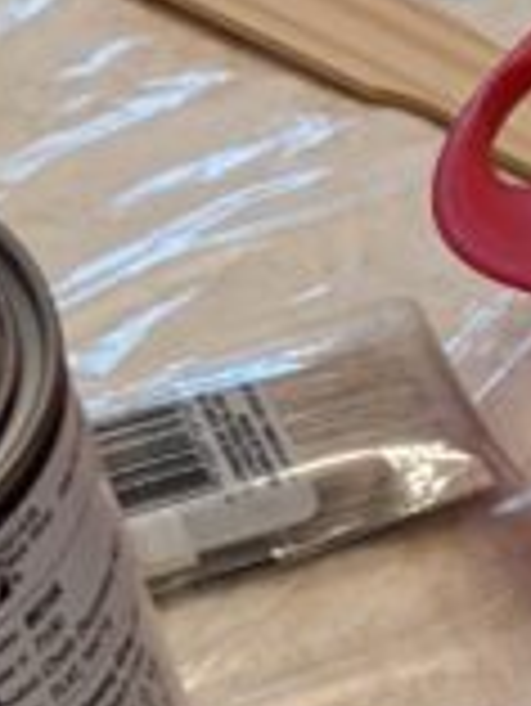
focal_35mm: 176
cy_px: 1992
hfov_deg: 7.4
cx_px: 1593
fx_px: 3595
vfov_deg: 9.3
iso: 92
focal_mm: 4.44
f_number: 1.8
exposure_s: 1/59.9
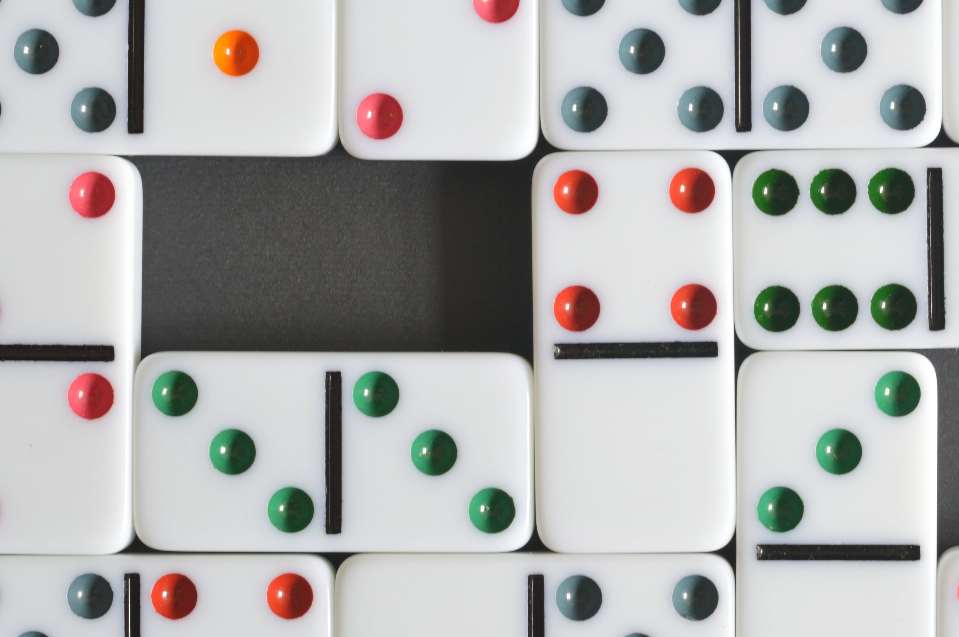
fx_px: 3327
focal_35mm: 125
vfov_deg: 10.9
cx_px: 736
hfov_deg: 16.3
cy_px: 356
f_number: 8
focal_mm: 50
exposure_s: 1/4
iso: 200
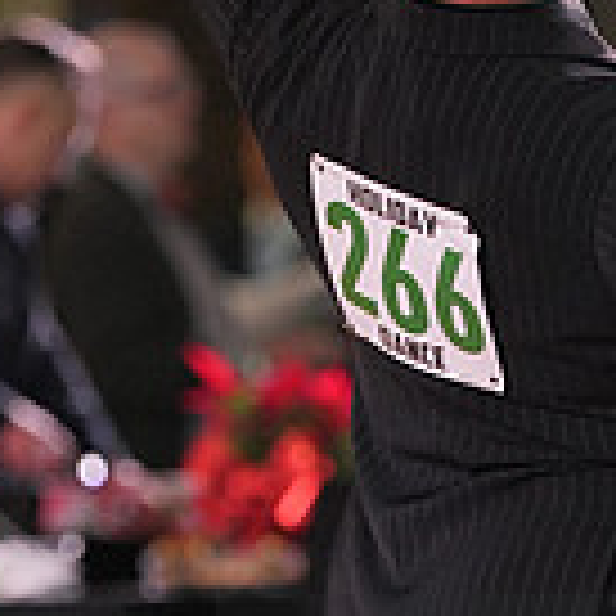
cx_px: 839
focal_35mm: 616
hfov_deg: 2.8
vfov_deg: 2.8
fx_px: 12402
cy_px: 746
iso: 1600
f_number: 4
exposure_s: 1/500
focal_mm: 171
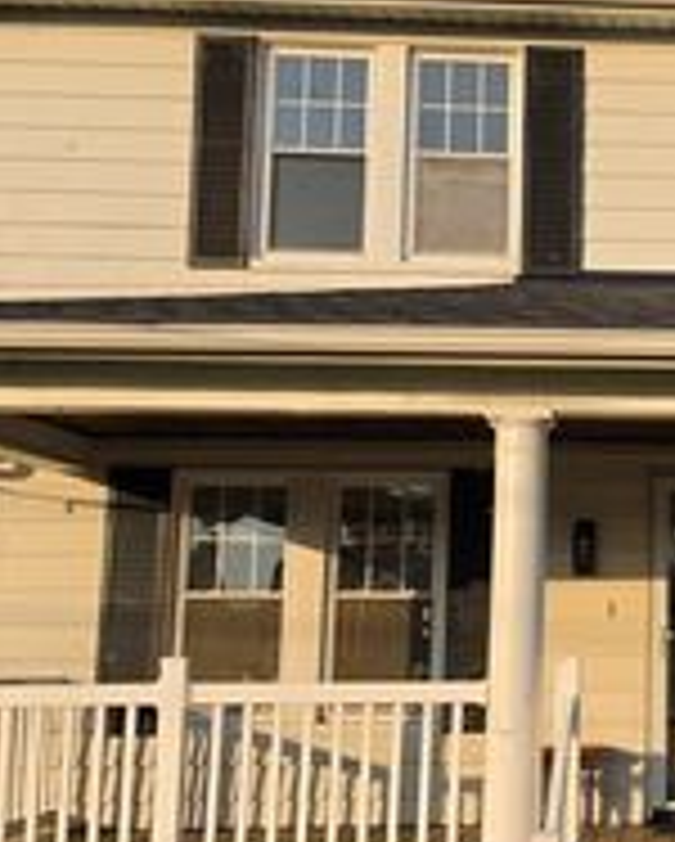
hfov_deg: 23.7
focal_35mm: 60
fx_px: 1496
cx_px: 756
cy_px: 457
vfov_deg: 31.4
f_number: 1.4
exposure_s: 1/6352
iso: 64
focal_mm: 6.5
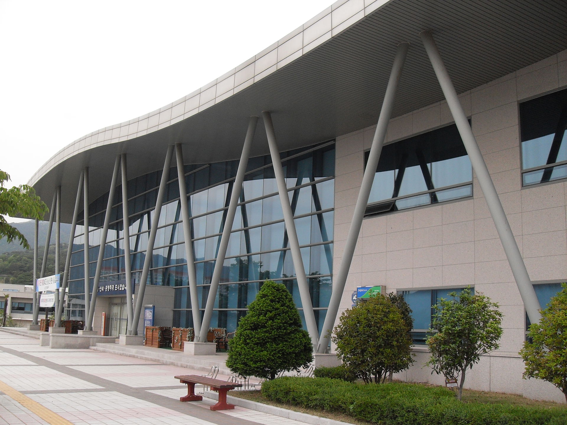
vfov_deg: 38.7
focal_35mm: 37
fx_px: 606
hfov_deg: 50.1
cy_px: 212
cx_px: 284
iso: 80
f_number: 2.8
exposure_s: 1/250
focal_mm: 6.3
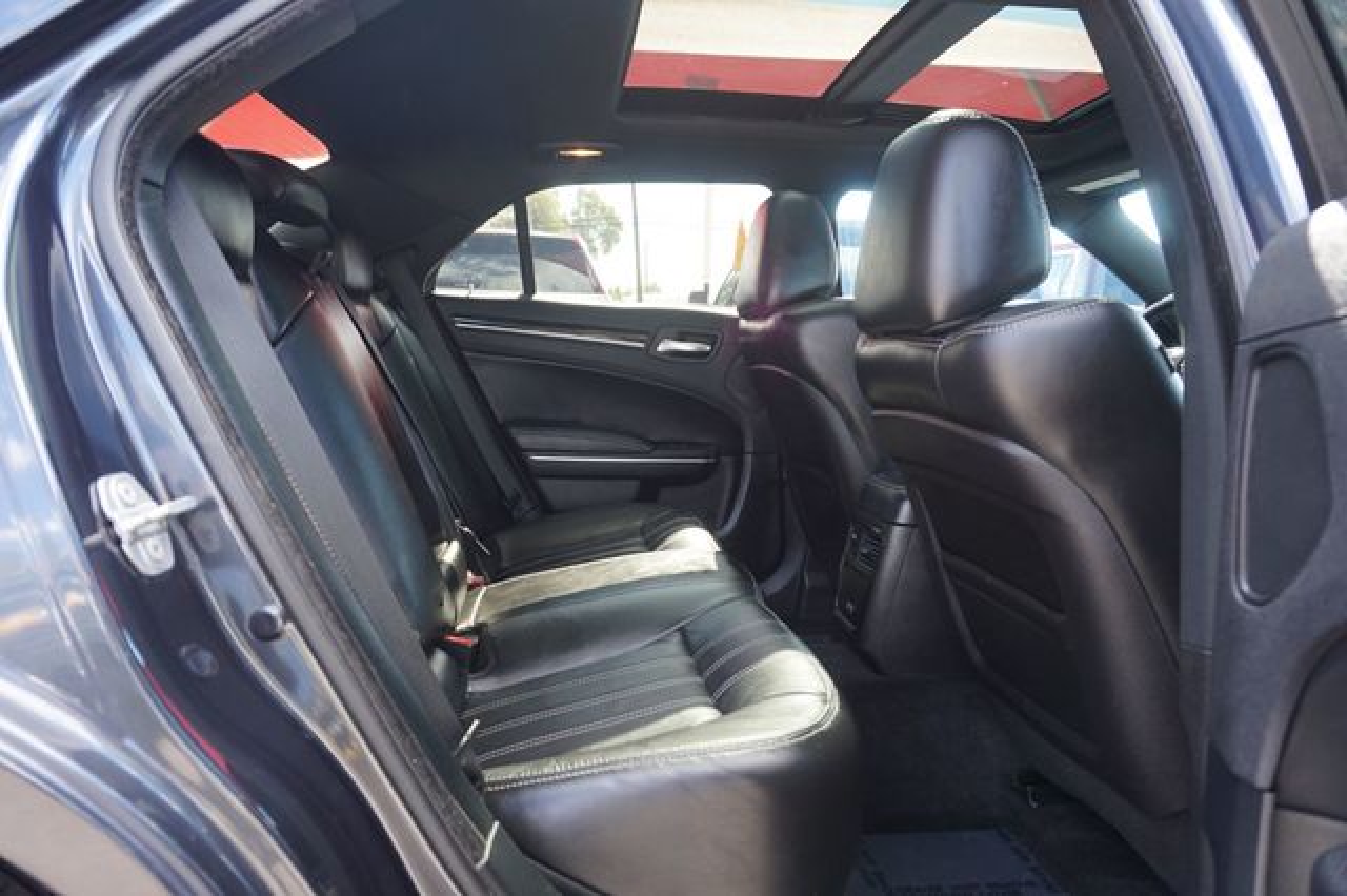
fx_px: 897
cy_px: 448
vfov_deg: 53.1
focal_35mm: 24
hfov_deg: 73.8
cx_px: 674
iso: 200
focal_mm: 16
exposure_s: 1/60
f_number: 4
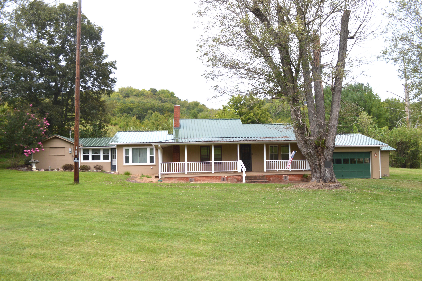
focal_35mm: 30
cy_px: 140
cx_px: 211
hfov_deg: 62.0
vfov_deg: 43.5
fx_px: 351
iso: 125
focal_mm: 20
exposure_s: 1/125
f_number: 5.6
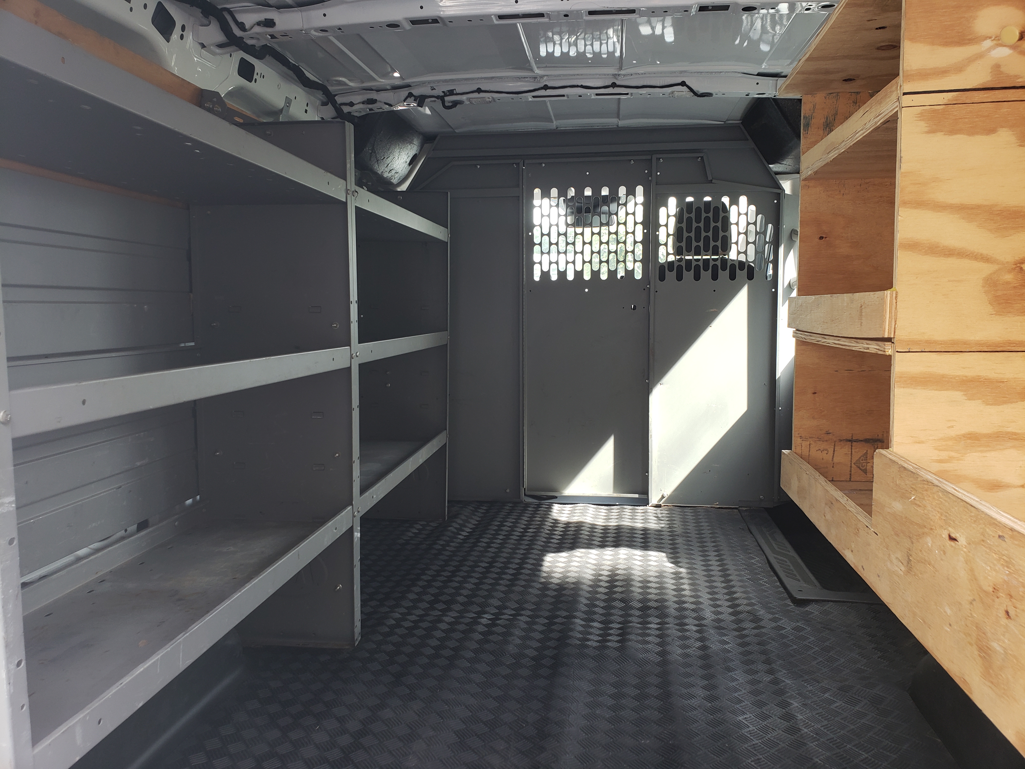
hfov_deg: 67.3
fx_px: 770
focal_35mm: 26
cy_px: 384
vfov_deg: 53.1
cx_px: 512
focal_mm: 4.3
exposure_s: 1/60
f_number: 2.4
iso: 80
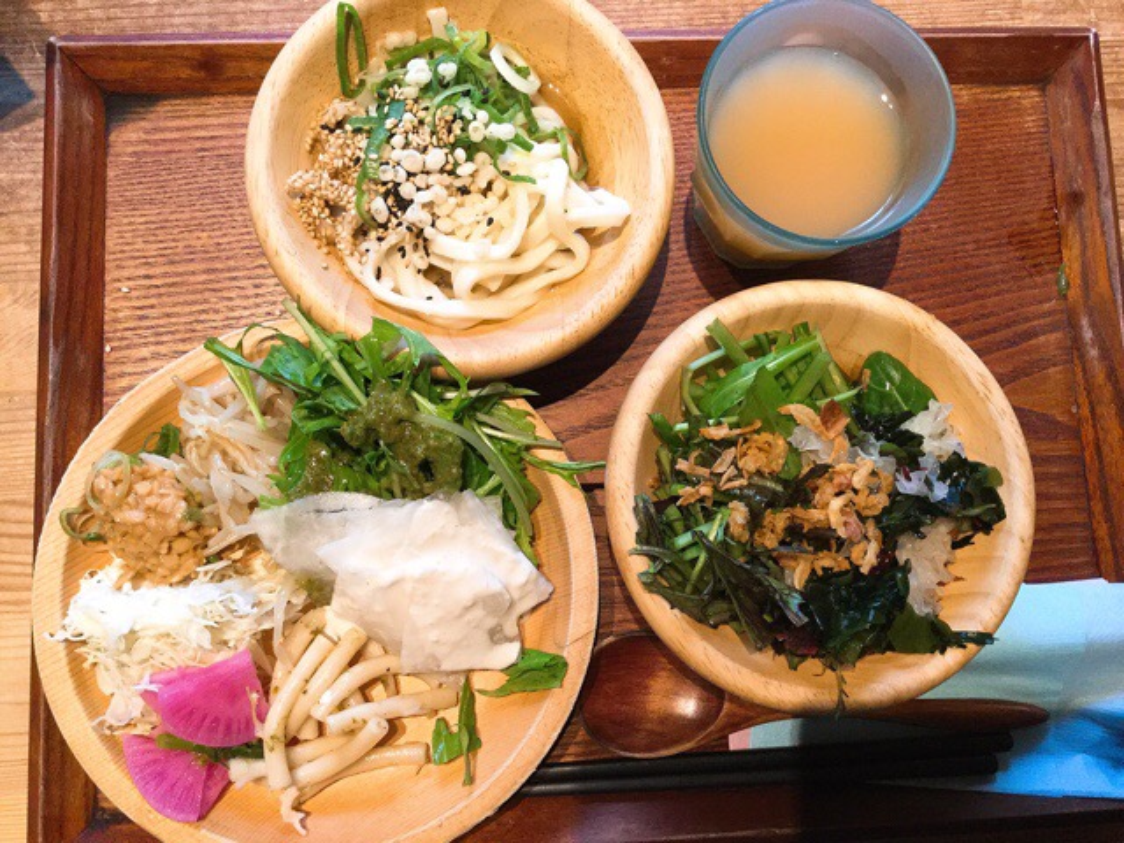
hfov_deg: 58.4
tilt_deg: -83.5
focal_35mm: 31
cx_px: 562
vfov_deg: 45.4
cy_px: 422
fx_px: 1007
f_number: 2.4
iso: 100
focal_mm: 3.3
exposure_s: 1/30
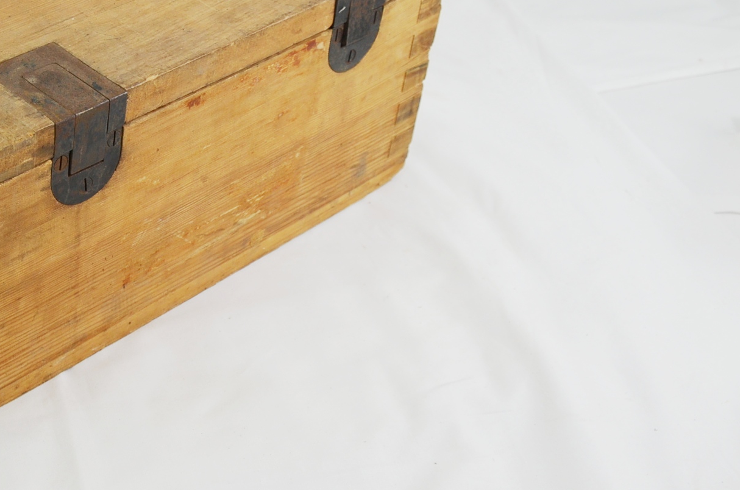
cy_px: 79
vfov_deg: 19.9
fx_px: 1374
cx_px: -9
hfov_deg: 28.2
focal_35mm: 67
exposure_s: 1/125
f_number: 5.6
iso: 250
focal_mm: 22
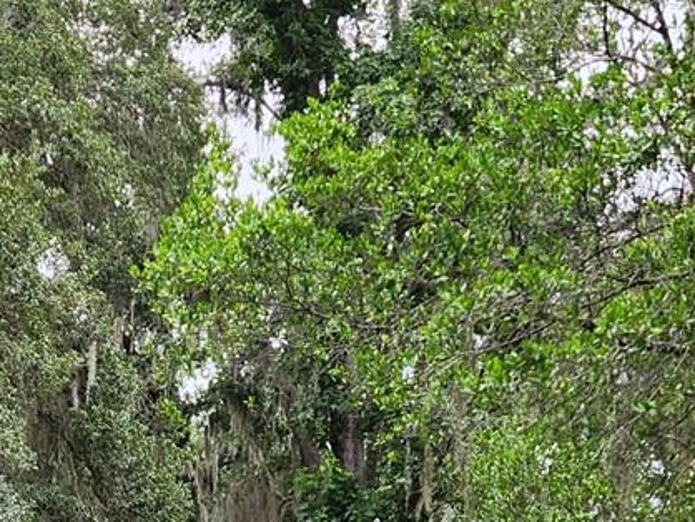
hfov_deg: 21.8
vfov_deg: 14.7
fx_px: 1768
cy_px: 933
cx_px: 76
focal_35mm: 88
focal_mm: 5.4
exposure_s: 1/180
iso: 50
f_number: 1.8
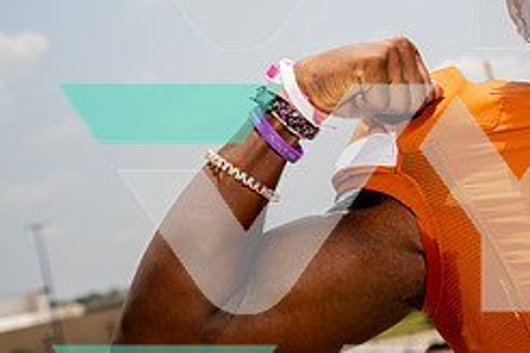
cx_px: 608
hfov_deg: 13.3
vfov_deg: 9.1
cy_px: 199
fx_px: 2223
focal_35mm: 151
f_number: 7.1
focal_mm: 64
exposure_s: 1/250
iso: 100
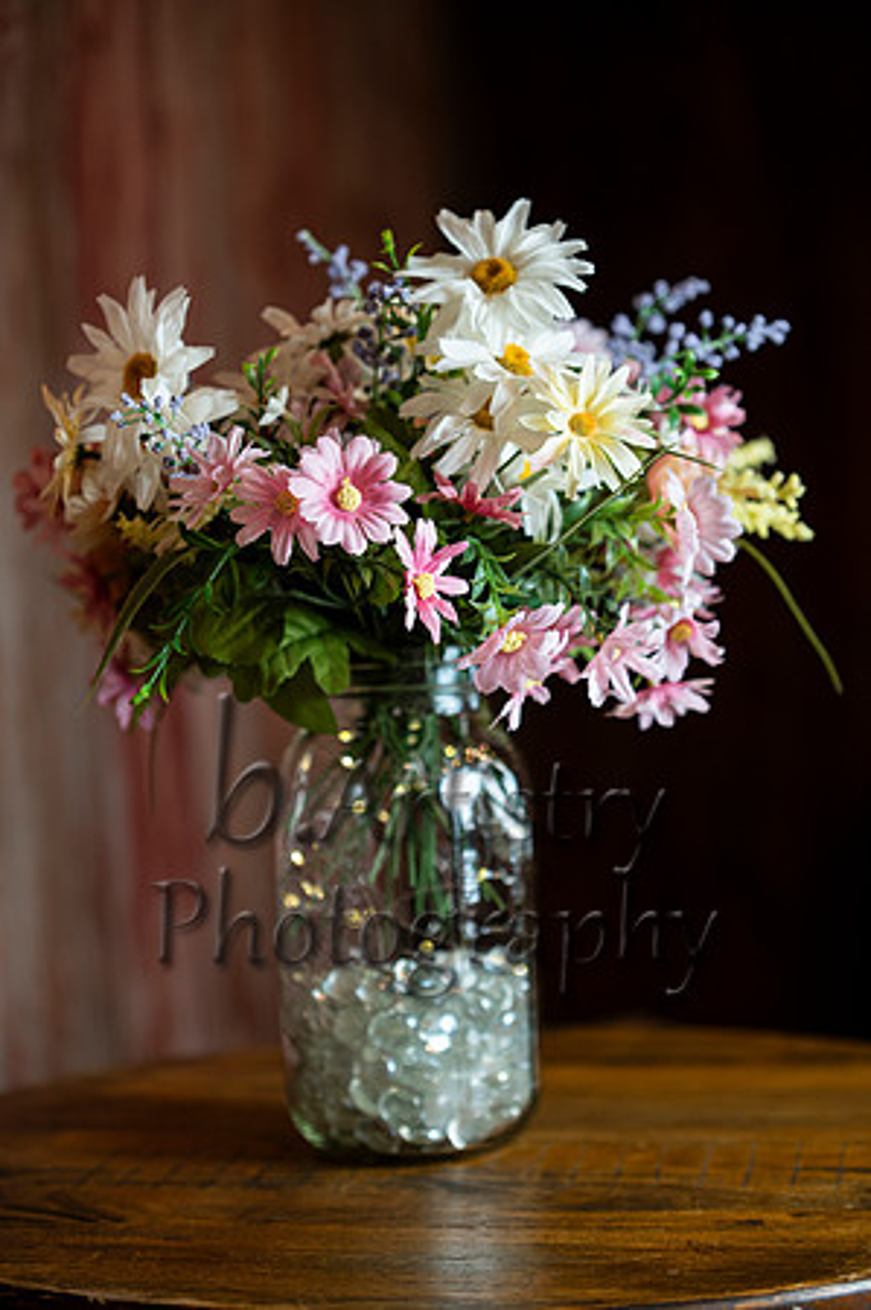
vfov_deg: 28.9
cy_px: 655
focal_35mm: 70
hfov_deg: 19.4
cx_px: 436
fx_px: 2546
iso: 400
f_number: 2.8
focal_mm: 70
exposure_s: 1/200
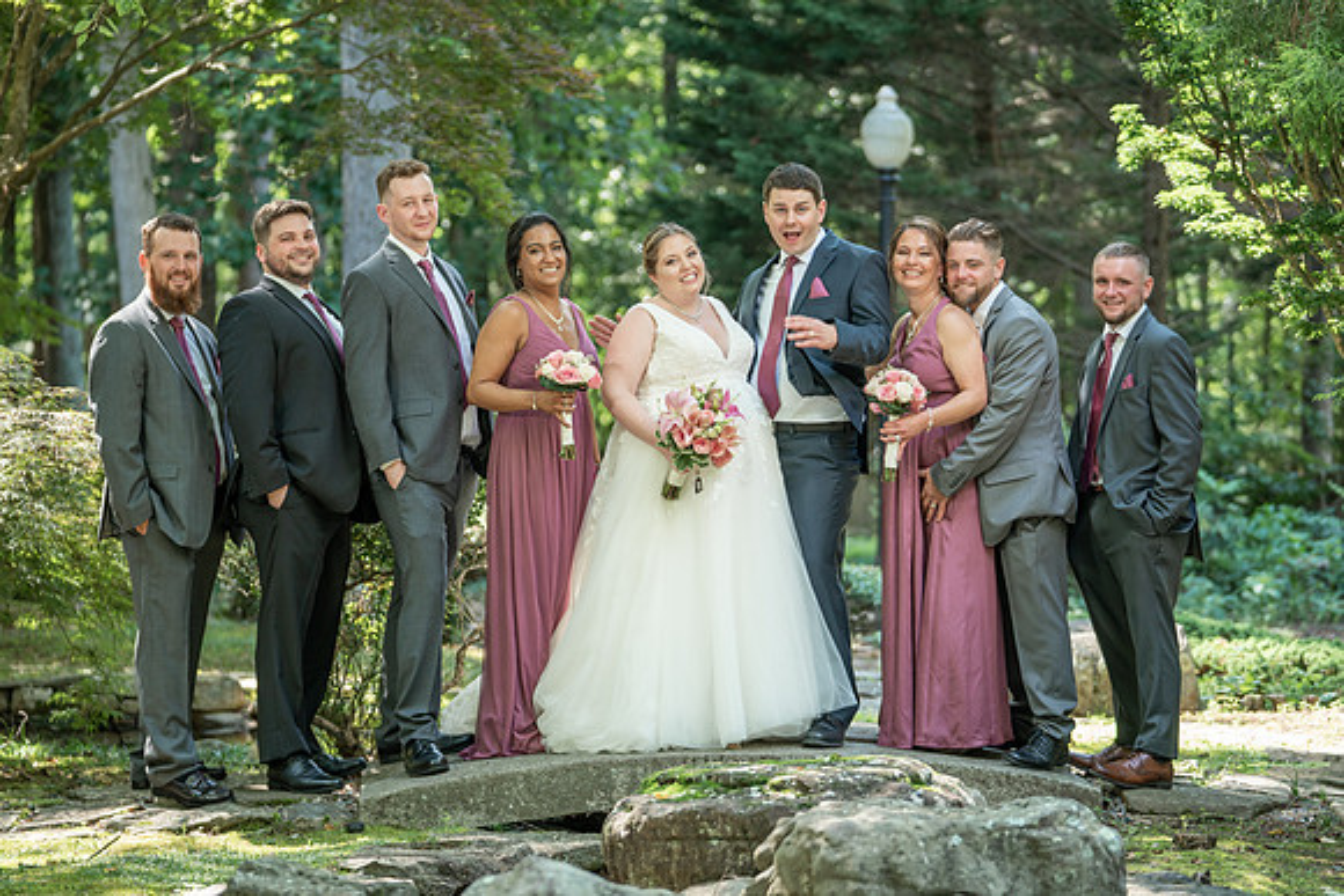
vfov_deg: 13.8
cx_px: 684
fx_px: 3695
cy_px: 448
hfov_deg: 20.6
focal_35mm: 99
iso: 200
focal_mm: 96
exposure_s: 1/200
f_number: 2.8
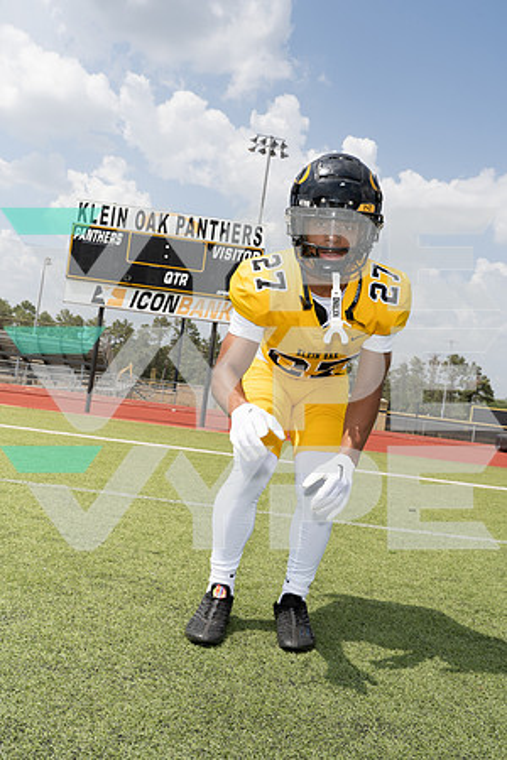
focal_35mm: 35
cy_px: 380
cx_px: 254
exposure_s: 1/250
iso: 160
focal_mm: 35
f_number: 11
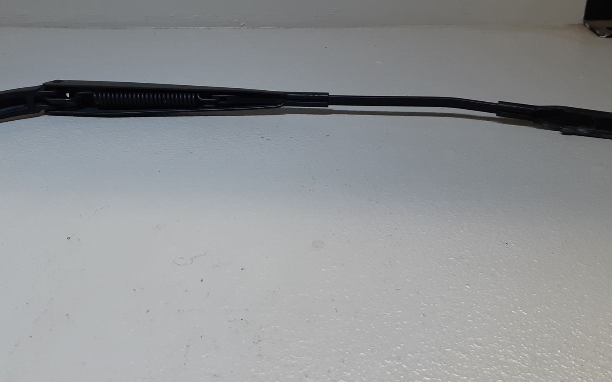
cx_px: 235
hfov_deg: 50.0
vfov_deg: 32.4
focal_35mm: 39
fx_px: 651
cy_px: 120
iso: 80
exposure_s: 1/100
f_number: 1.7
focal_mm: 3.93
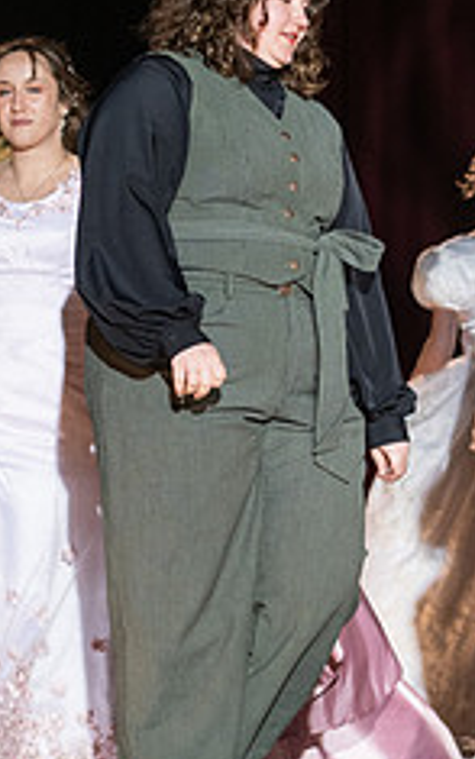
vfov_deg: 8.8
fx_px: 4927
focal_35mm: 238
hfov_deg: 5.5
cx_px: 436
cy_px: 281
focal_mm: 70
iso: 500
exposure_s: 1/1000
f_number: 2.8
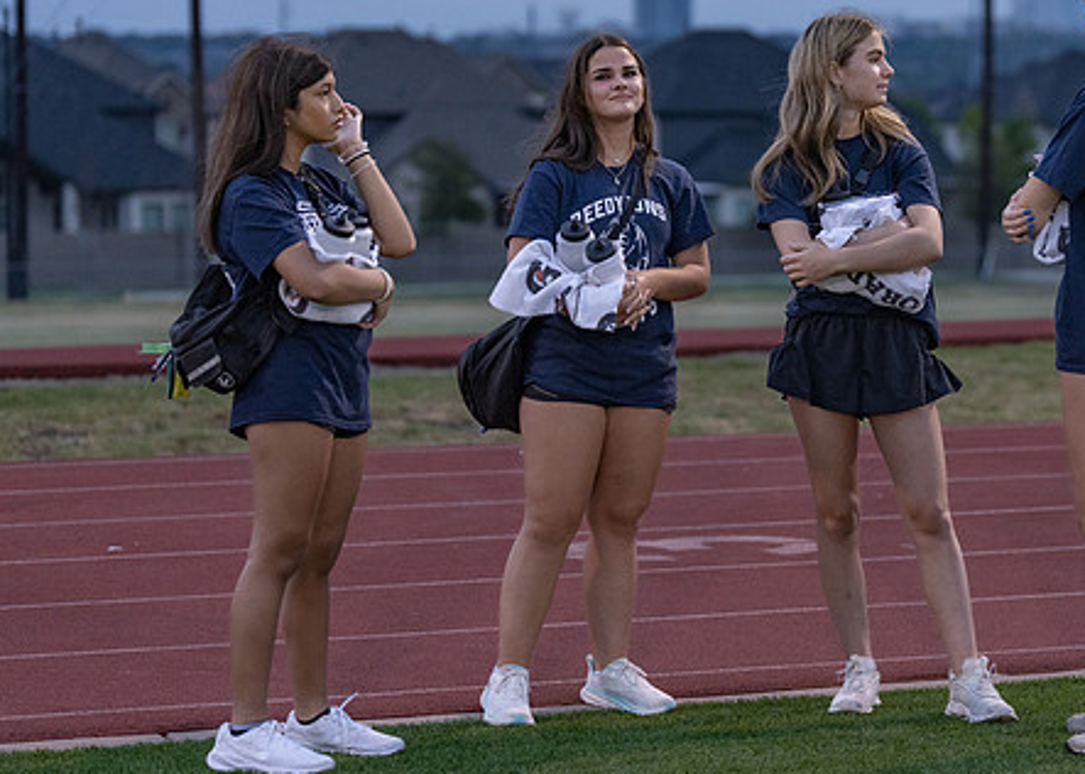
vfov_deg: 9.7
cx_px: 776
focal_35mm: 148
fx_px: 4559
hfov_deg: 13.5
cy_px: 330
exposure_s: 1/1000
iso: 2500
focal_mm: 99
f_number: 2.8
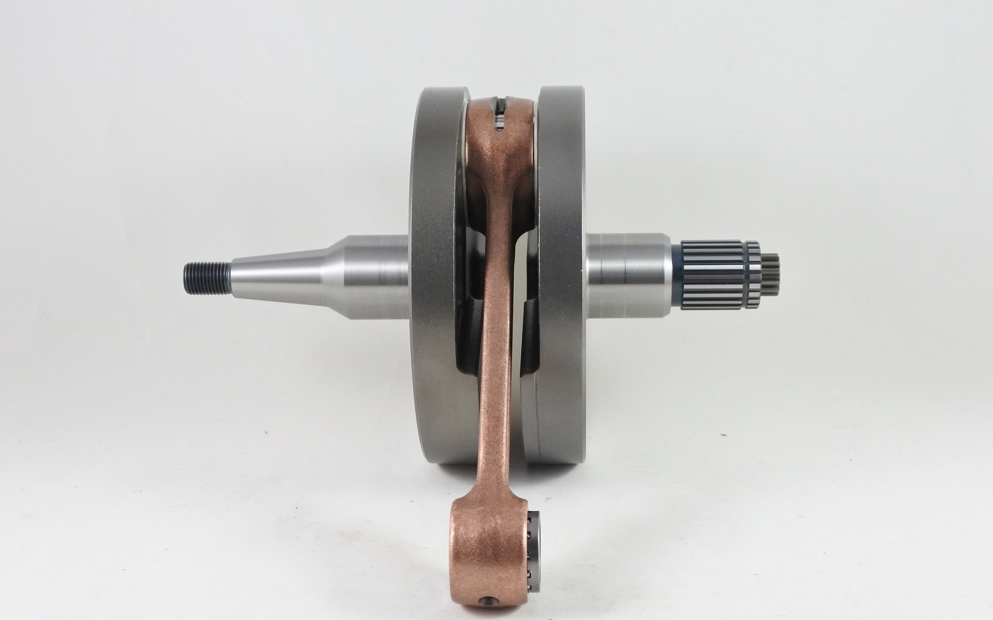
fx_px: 1028
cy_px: 324
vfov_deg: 33.6
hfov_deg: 51.5
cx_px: 496
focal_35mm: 38
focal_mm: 14
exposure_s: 1/125
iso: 500
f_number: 4
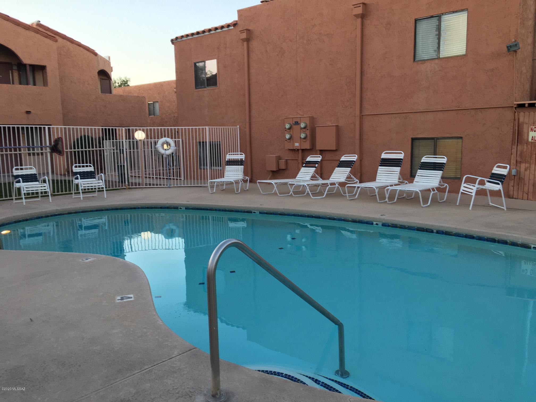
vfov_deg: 48.2
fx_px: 449
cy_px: 201
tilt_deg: -7.6
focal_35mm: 29
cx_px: 268
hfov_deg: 61.7
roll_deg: +1.7
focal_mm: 4.15
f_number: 2.2
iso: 32
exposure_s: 1/60
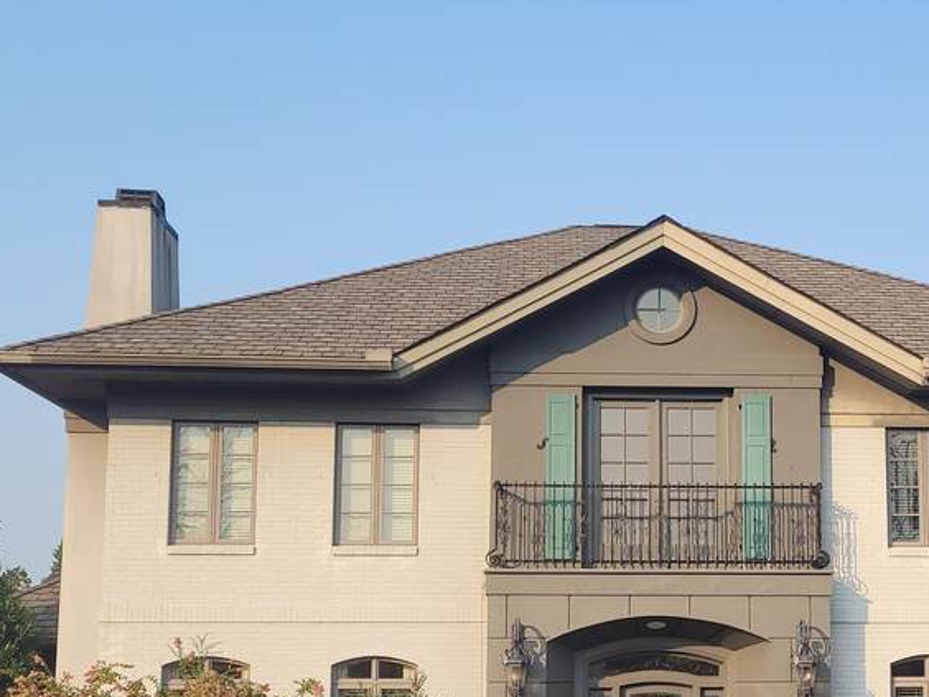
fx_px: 1583
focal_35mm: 59
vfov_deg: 24.6
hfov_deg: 32.4
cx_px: 629
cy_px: 491
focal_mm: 5.4
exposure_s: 1/1248
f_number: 1.8
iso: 40
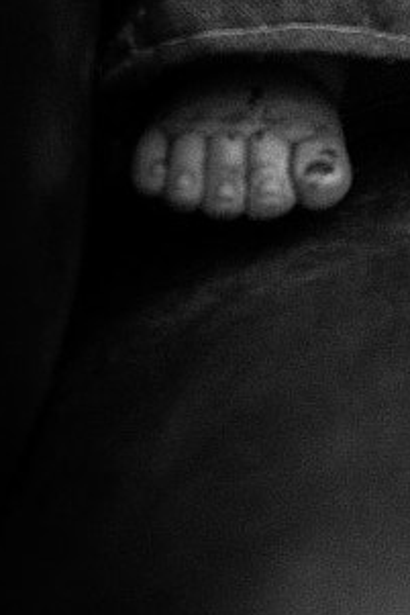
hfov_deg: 6.0
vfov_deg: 8.9
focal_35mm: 223
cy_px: -460
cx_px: 929
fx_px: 3805
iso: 8000
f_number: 2.8
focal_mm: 42
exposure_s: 1/2500
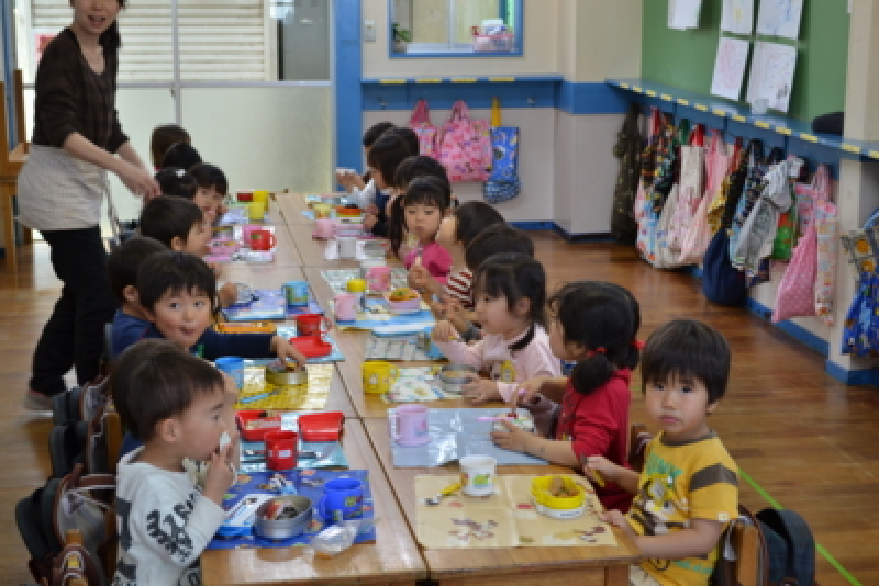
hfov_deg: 35.0
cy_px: 293
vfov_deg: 23.8
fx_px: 1392
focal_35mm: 57
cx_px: 440
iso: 400
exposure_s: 1/40
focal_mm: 38
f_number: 5
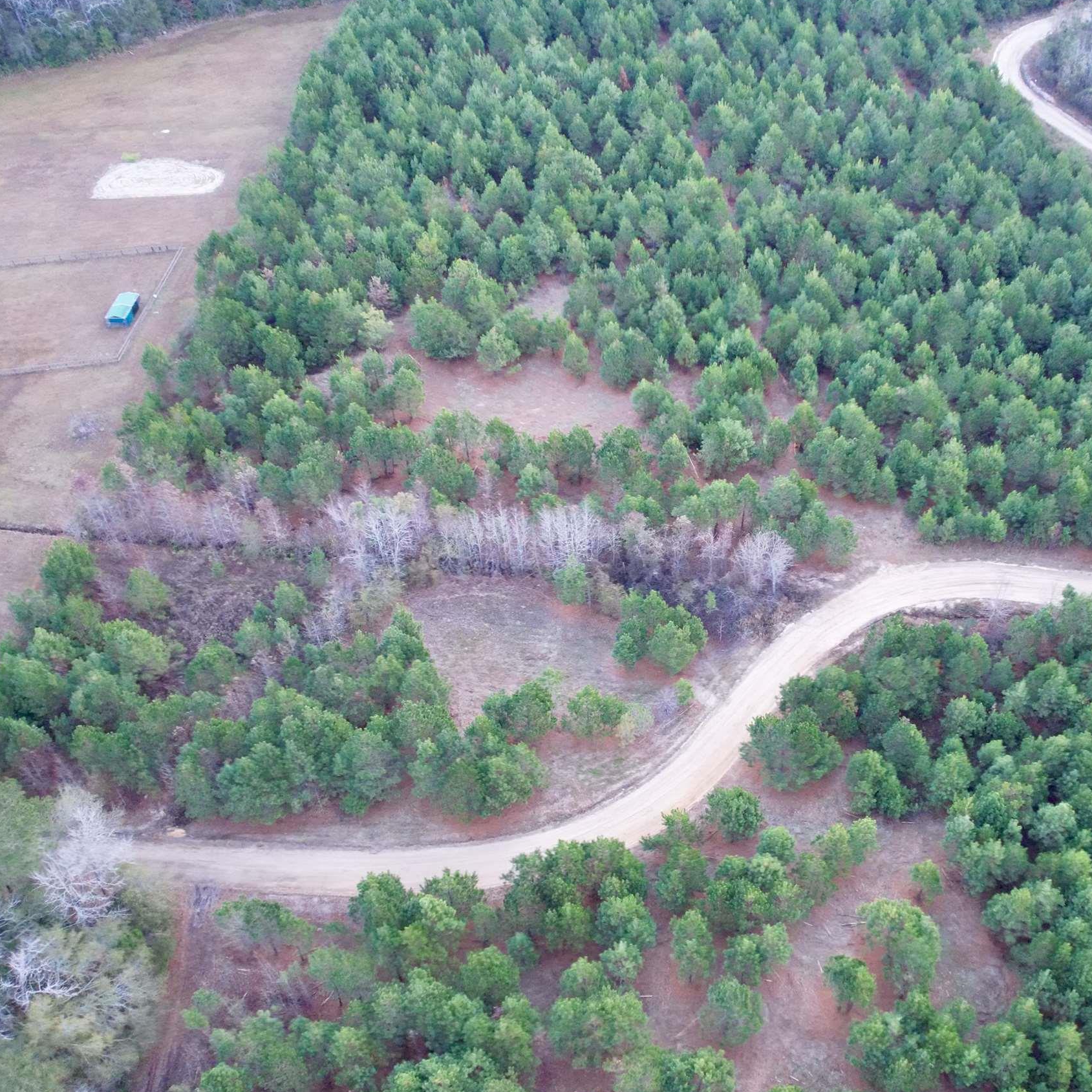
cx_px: 701
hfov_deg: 47.9
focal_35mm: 34
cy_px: 509
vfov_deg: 48.4
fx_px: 1213
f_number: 2.8
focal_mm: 8.38
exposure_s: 1/500
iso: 1320
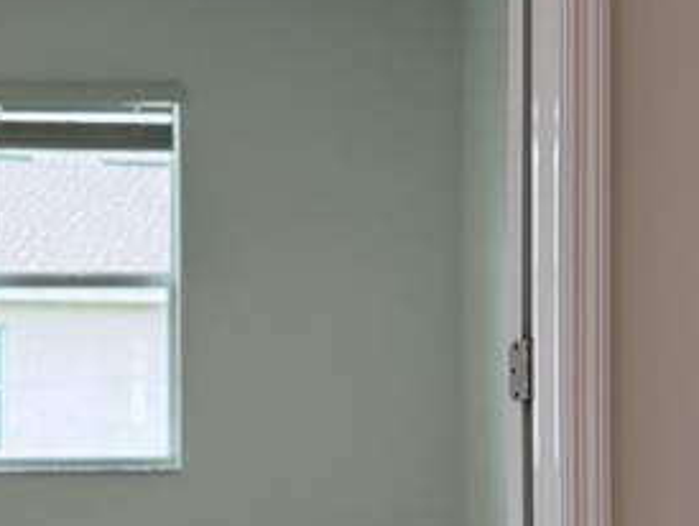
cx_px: 107
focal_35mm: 70
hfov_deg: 27.0
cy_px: 406
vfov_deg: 20.8
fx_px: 1415
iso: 80
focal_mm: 6.76
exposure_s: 1/227
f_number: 1.78
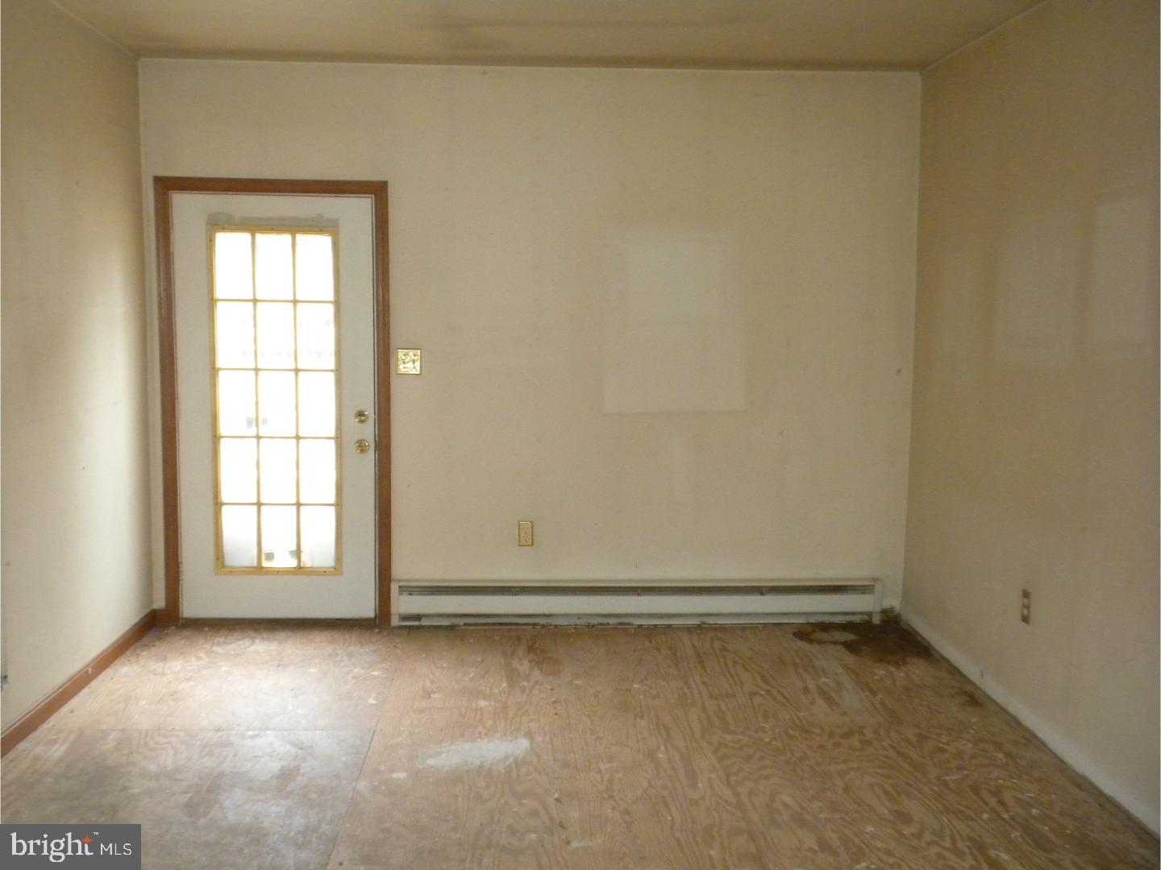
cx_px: 580
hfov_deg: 50.1
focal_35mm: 37
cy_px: 435
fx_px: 1241
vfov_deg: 38.7
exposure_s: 1/30
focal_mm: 6.6
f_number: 3.5
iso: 400
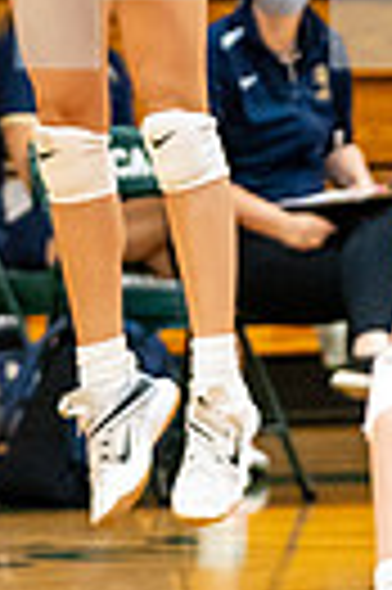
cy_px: -527
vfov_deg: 3.2
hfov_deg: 2.1
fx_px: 10431
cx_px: -436
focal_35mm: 637
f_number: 2.8
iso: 3200
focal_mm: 108
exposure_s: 1/1250
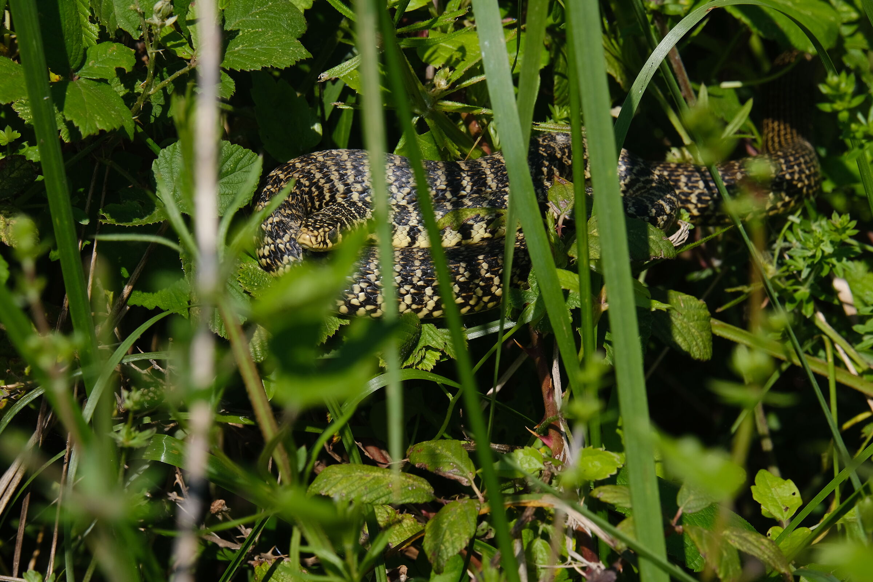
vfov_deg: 4.6
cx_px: 436
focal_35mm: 300
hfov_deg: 6.9
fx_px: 7274
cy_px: 291
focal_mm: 200
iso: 160
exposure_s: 1/160
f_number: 13
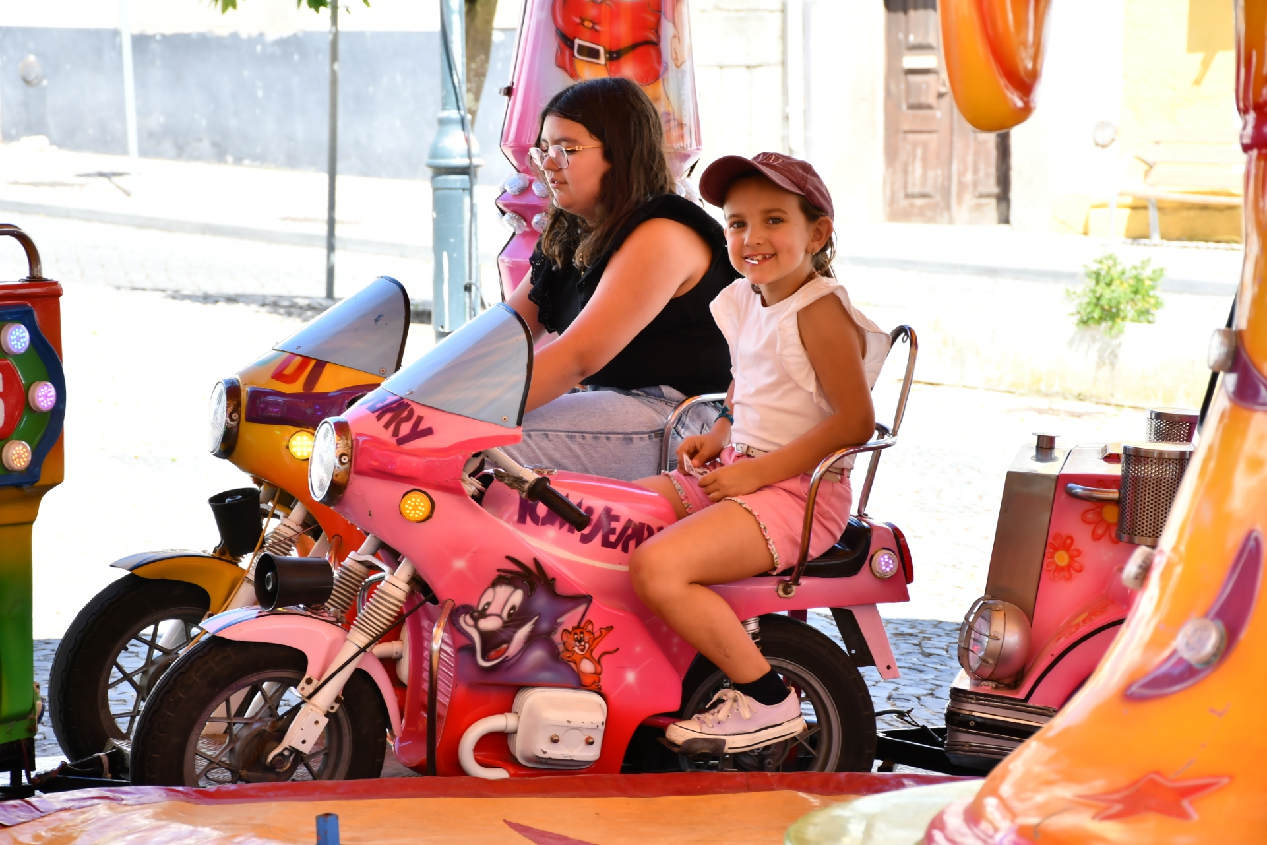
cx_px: 634
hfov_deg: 18.3
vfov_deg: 12.2
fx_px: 3942
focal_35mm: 112
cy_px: 422
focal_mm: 75
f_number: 6.3
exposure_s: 1/160
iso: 200
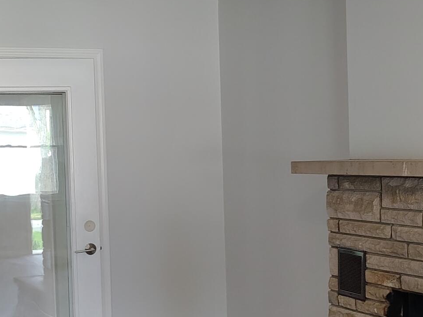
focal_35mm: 75
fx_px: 916
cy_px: 186
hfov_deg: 26.0
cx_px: 180
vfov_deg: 19.6
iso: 562
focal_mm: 5.56
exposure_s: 1/120
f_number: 1.8
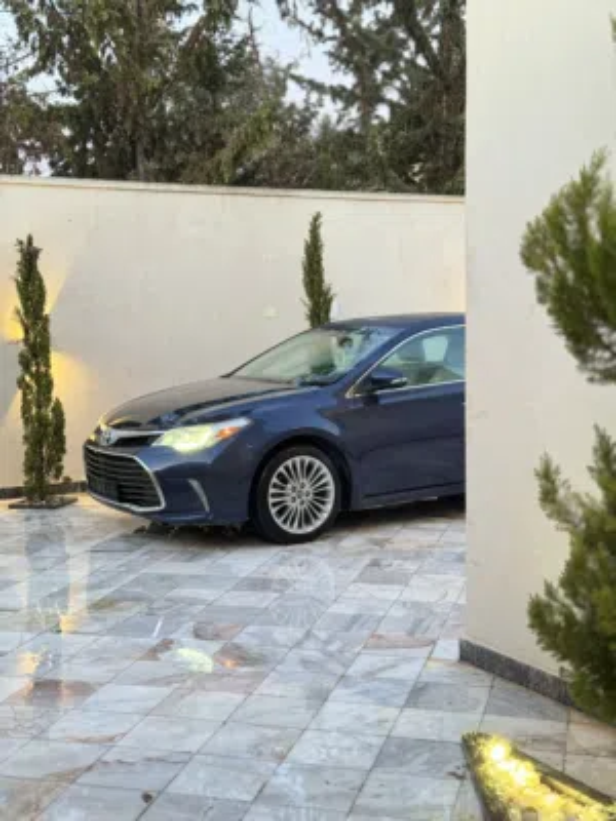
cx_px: 308
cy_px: 410
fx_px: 1139
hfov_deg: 30.3
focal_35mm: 48
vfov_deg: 39.7
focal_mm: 6.76
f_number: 1.78
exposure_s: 1/33
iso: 250
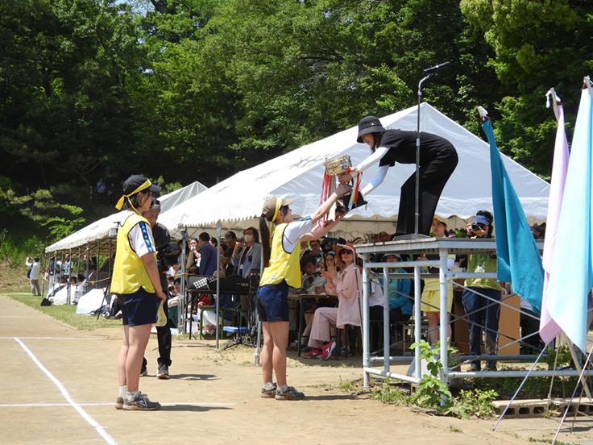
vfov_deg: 19.6
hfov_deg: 26.0
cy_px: 222
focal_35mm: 75
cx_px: 296
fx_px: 1285
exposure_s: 1/800
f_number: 3.5
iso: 100
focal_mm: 13.4
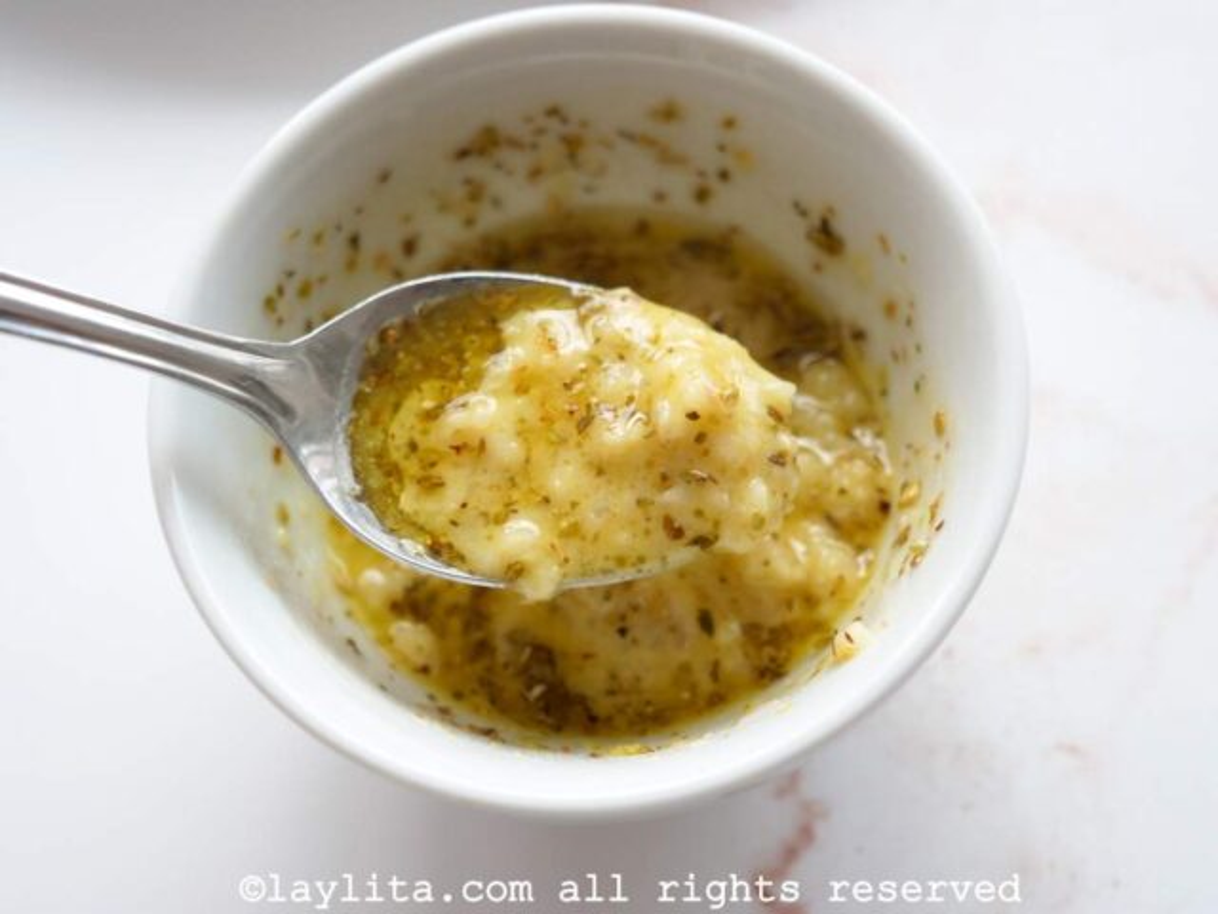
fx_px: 2041
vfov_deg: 25.2
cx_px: 609
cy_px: 457
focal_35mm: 58
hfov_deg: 33.2
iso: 500
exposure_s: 1/60
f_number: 3.7
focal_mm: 29
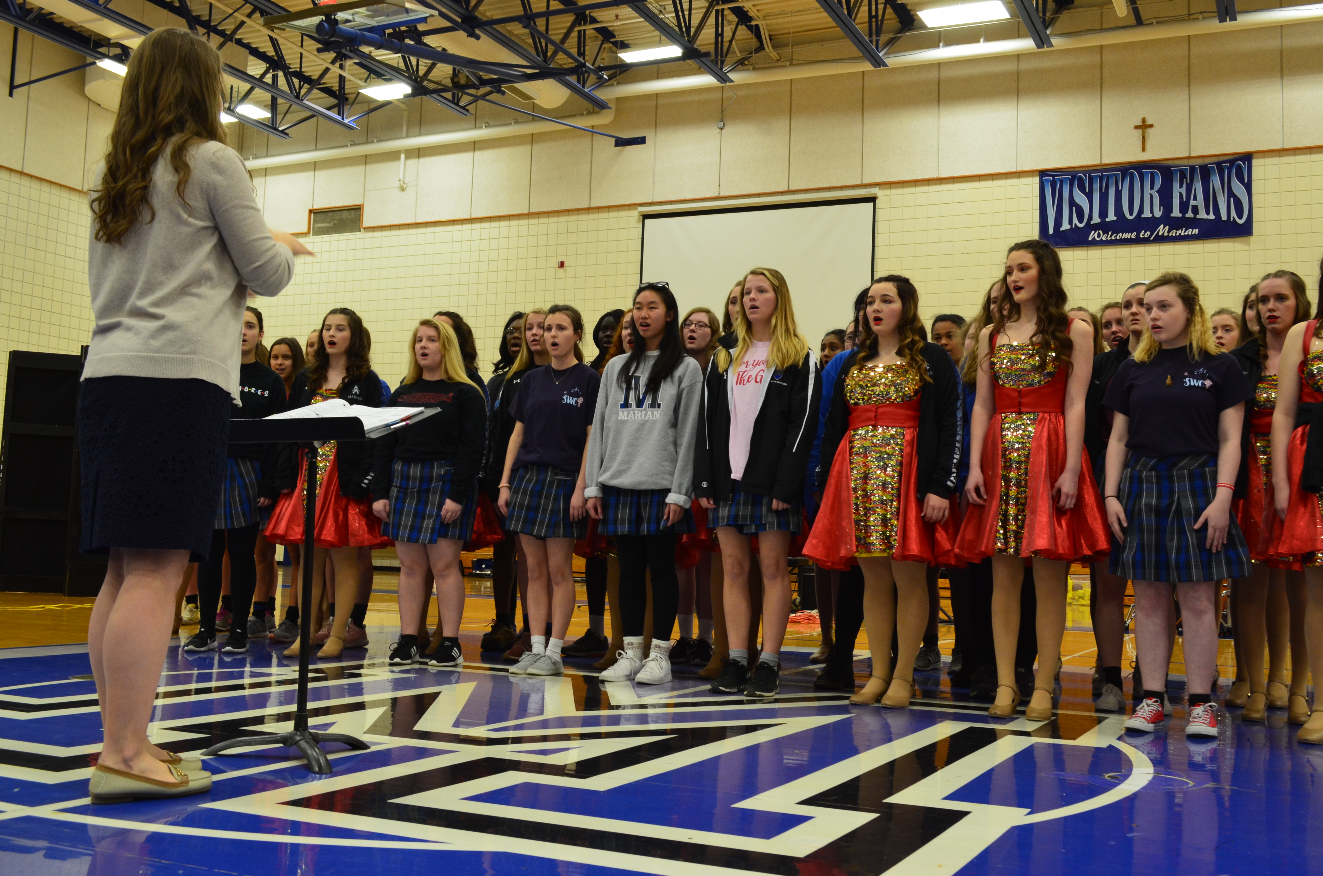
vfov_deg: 36.7
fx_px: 1320
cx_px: 662
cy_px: 438
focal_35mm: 36
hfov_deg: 53.2
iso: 640
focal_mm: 24
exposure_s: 1/15
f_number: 8
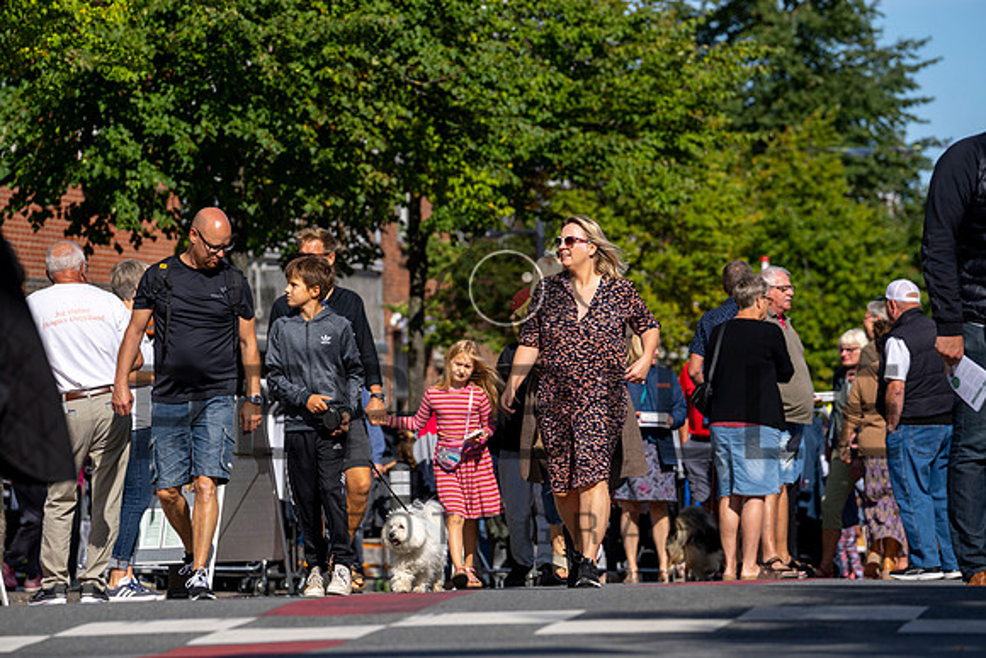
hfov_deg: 9.3
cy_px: 306
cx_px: 406
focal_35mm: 220
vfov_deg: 6.2
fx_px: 6030
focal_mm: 187
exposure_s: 1/800
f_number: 5
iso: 100
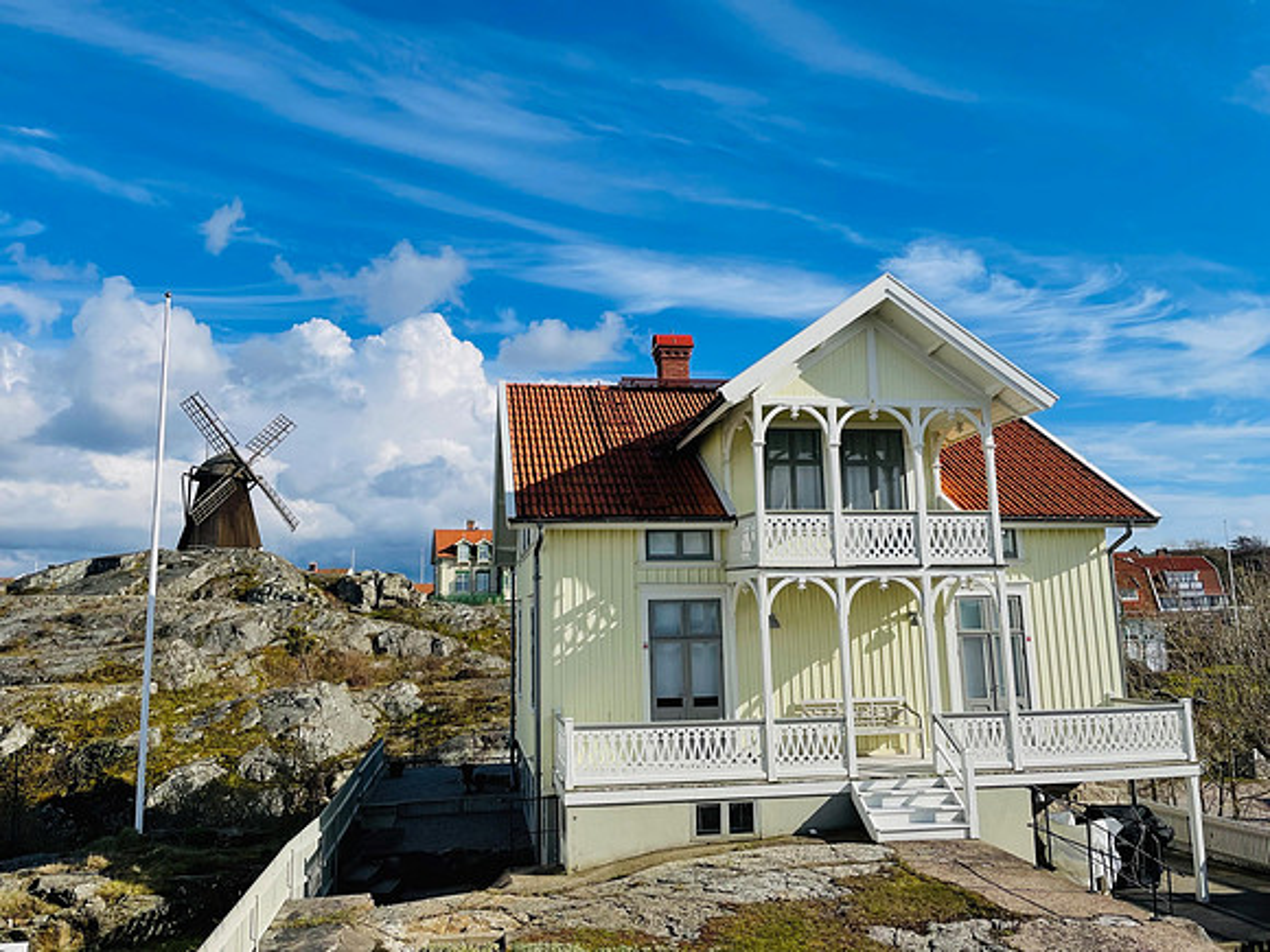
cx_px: 635
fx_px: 954
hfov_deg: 67.3
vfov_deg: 53.1
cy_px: 476
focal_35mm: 26
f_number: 1.6
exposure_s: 1/5556
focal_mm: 4.2
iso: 32
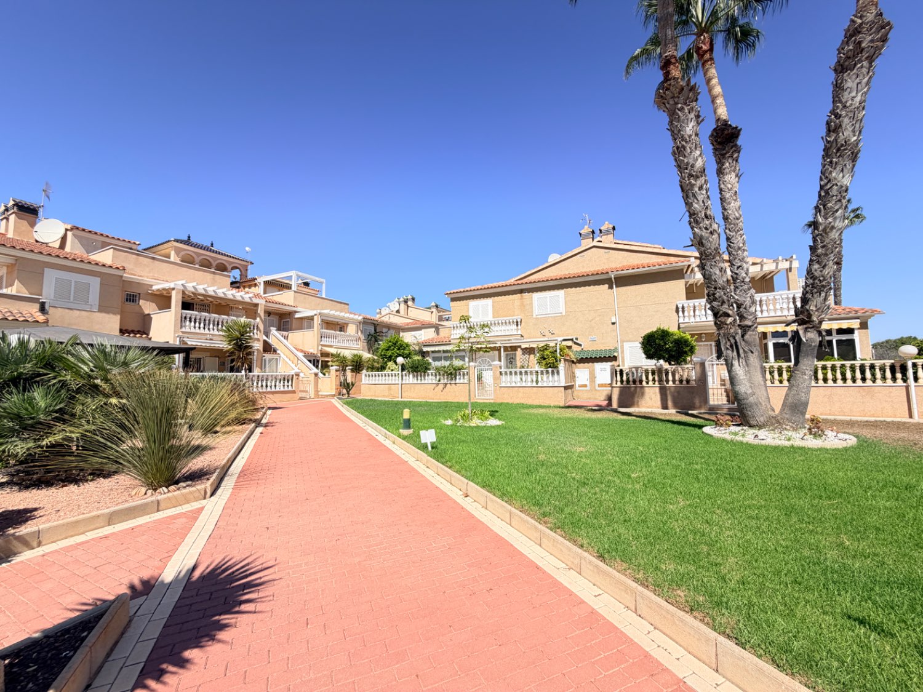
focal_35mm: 14
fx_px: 373
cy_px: 346
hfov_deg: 102.1
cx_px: 462
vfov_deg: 85.7
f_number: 2.2
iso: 25
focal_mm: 2.22
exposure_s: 1/770
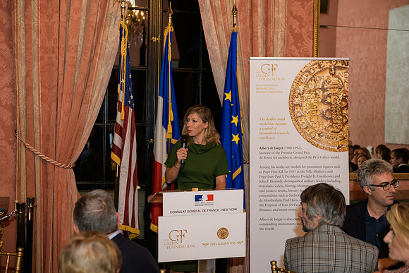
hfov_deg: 38.2
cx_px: 204
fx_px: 591
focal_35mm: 52
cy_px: 136
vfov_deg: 26.0
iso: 1000
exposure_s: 1/125
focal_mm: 52
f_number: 3.2
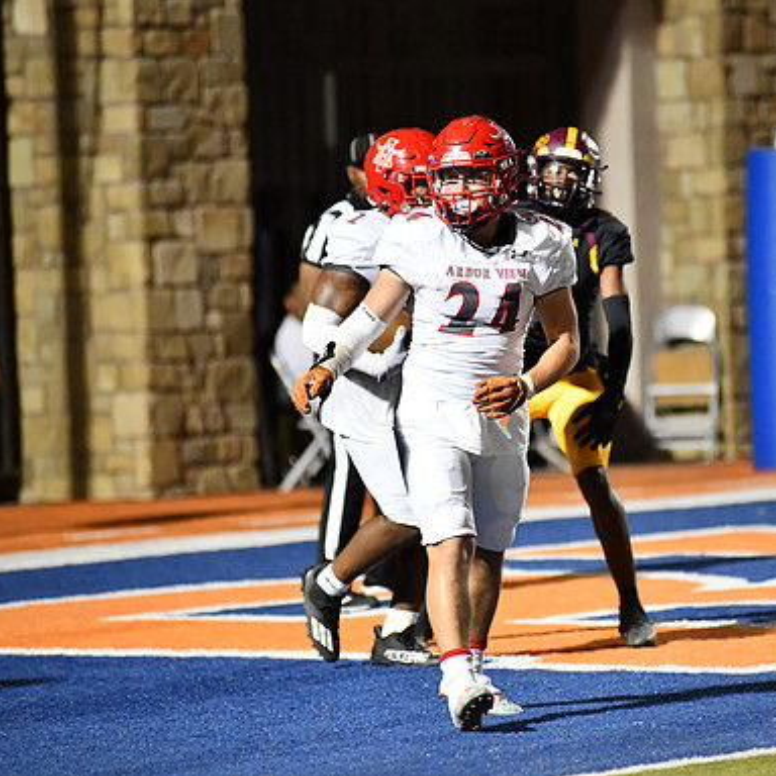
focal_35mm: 257
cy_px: 389
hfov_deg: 6.8
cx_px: 501
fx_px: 6518
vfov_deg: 6.8
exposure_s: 1/1250
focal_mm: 200
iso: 9000
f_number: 2.8
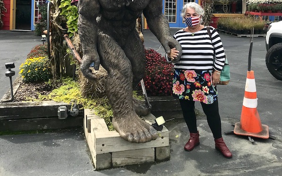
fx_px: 307
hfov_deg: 49.3
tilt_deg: -0.2
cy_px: 12
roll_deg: -2.0
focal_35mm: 40
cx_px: 141
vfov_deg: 30.3
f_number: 1.8
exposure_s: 1/2398
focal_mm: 3.99
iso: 20
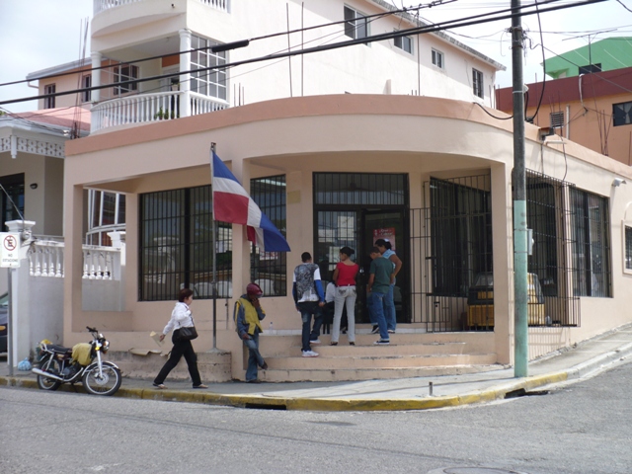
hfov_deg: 35.5
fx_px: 986
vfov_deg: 27.0
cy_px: 237
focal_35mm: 54
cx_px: 316
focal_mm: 8.9
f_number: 3.1
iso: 100
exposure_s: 1/1000
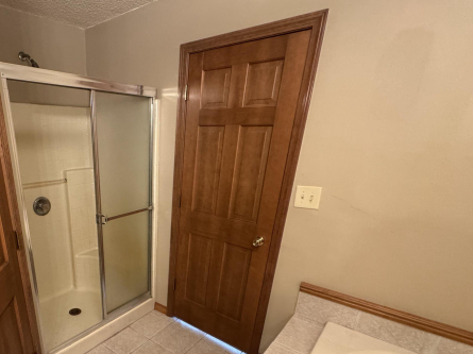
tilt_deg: -21.7
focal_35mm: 21
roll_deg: +0.6
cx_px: 133
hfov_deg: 74.8
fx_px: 287
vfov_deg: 61.2
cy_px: 248
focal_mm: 2.22
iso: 640
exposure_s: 1/60
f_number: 2.2
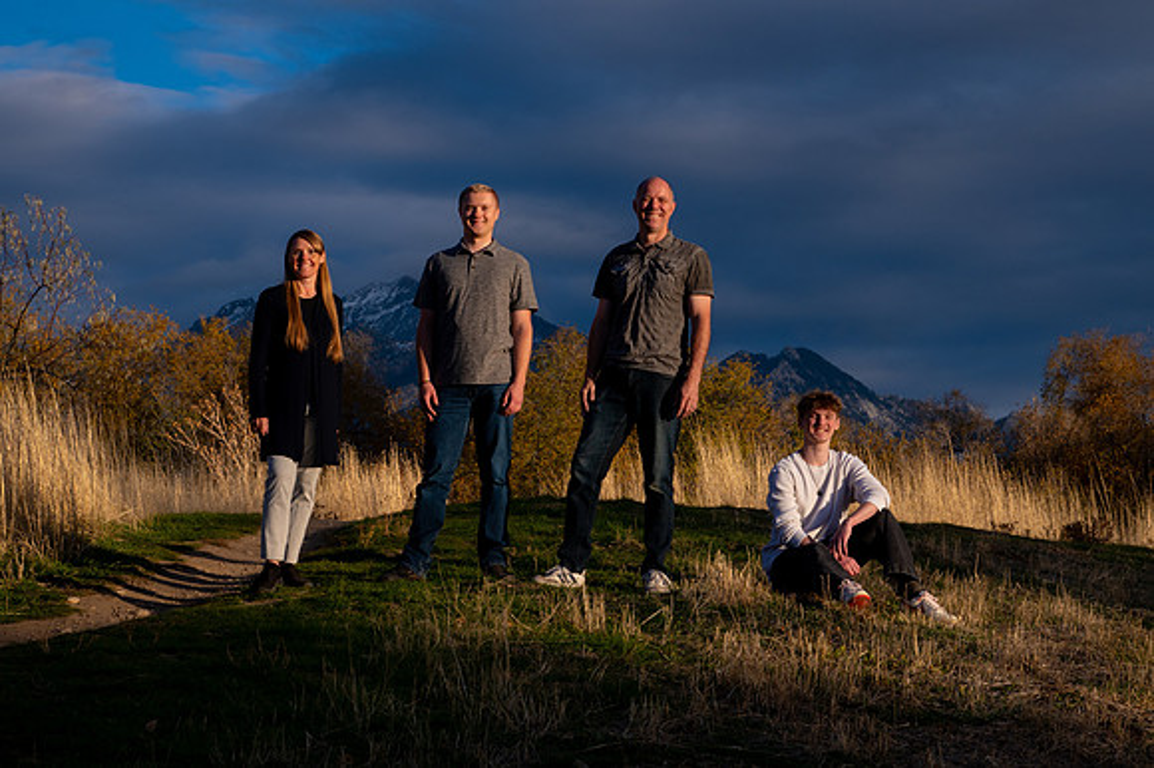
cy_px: 358
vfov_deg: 15.0
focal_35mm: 91
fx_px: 2925
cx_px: 582
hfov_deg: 22.3
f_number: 13
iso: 400
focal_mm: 70
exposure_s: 1/320
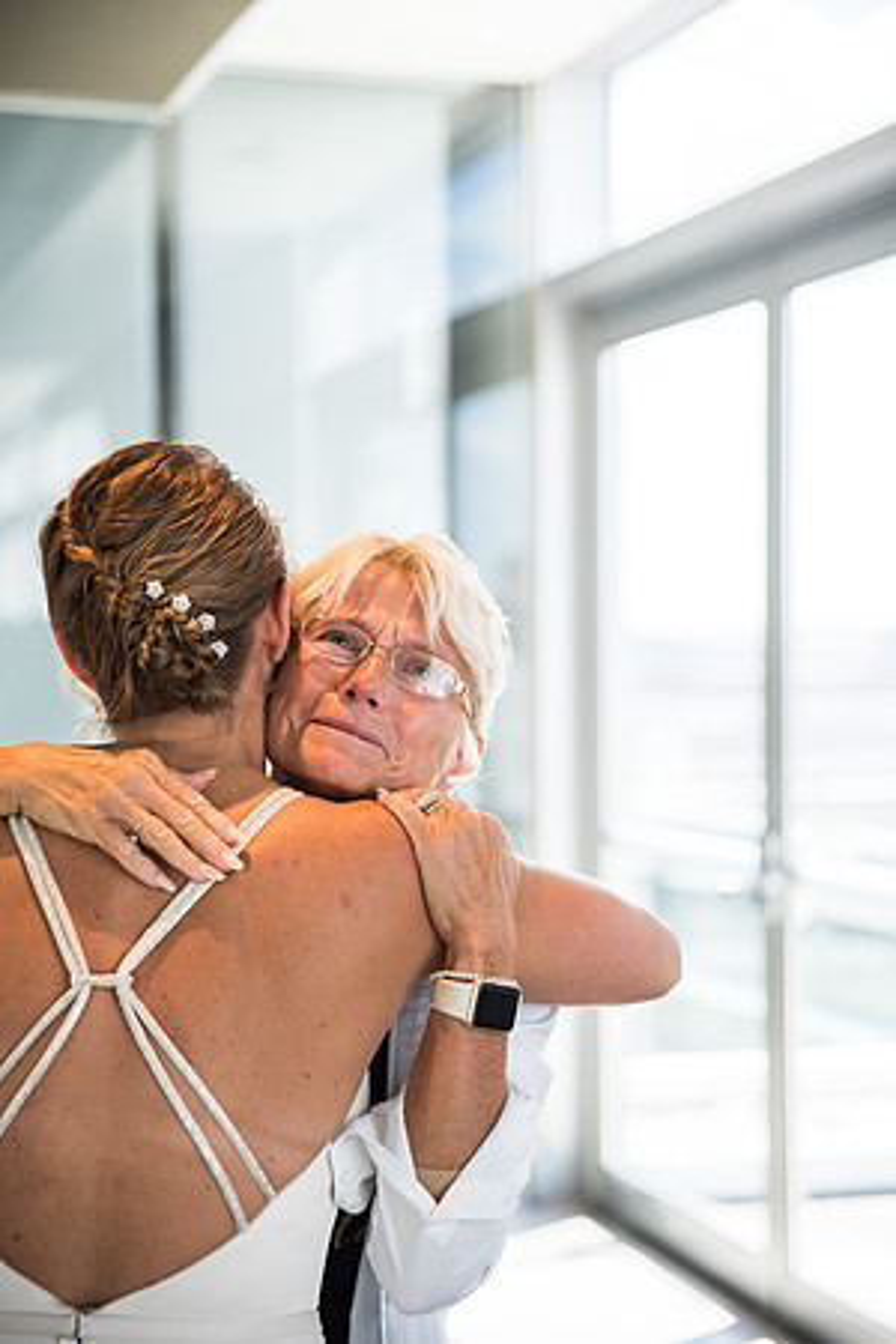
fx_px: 2613
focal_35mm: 70
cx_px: 448
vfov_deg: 28.8
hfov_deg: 19.5
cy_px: 672
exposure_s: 1/160
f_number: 2.8
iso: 200
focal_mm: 70
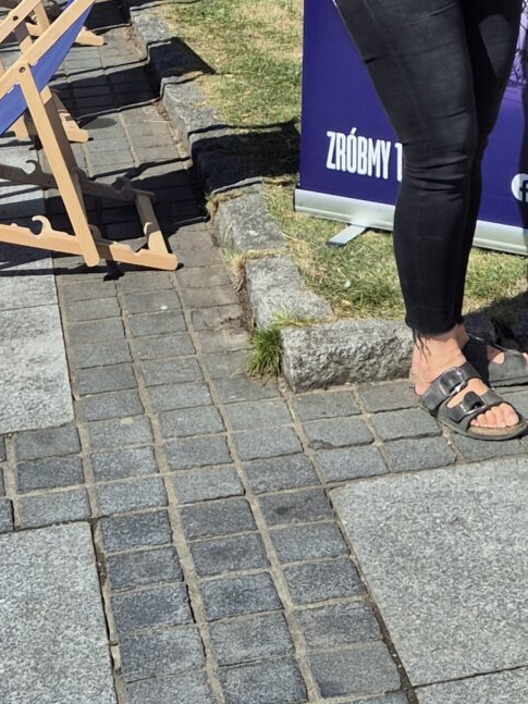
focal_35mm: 91
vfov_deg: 19.3
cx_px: 480
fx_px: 1851
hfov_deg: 16.0
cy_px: -298
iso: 25
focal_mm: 5.4
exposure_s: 1/2504
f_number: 1.8
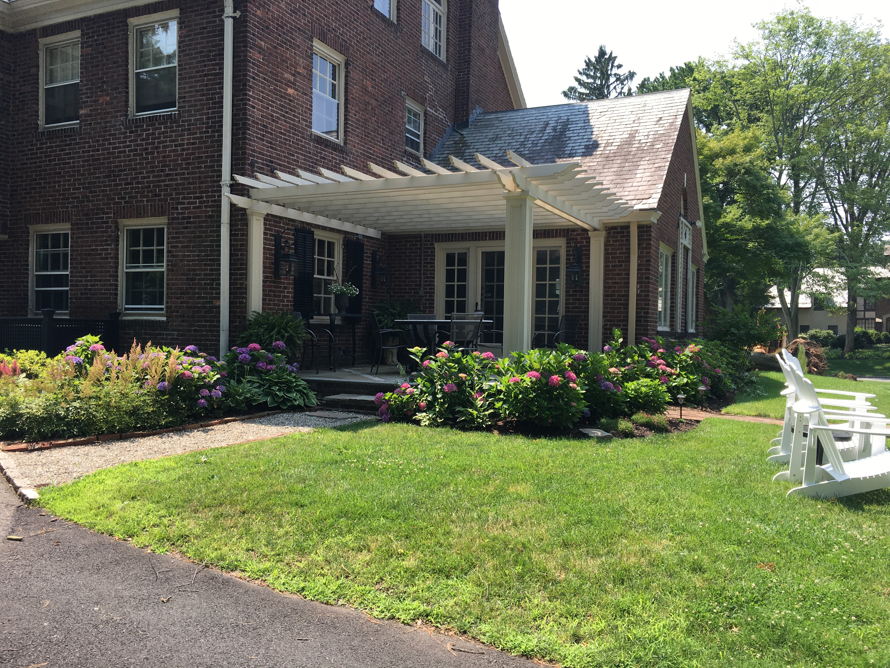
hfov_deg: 61.7
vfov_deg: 48.2
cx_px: 445
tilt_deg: +1.0
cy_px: 334
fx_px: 746
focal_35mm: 29
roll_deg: -1.0
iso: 25
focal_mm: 4.15
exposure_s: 1/519
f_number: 2.2
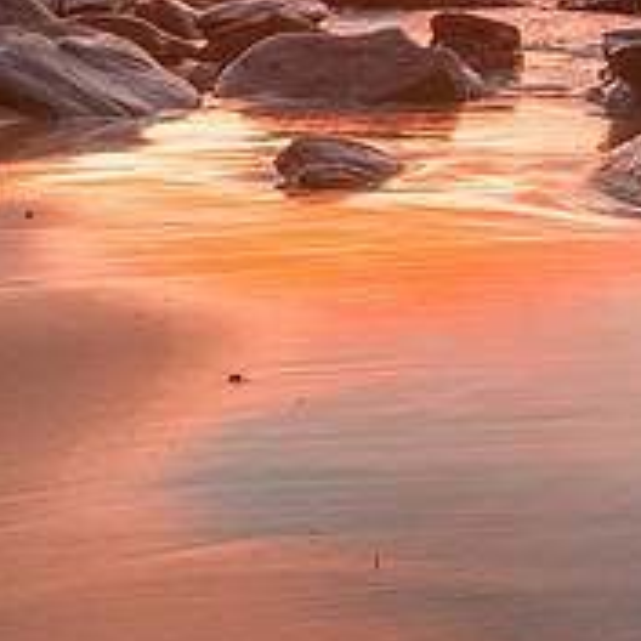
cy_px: 106
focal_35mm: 67
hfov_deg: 21.9
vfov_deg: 25.2
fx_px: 1404
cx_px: 929
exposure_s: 1/8
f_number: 8
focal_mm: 24
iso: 800
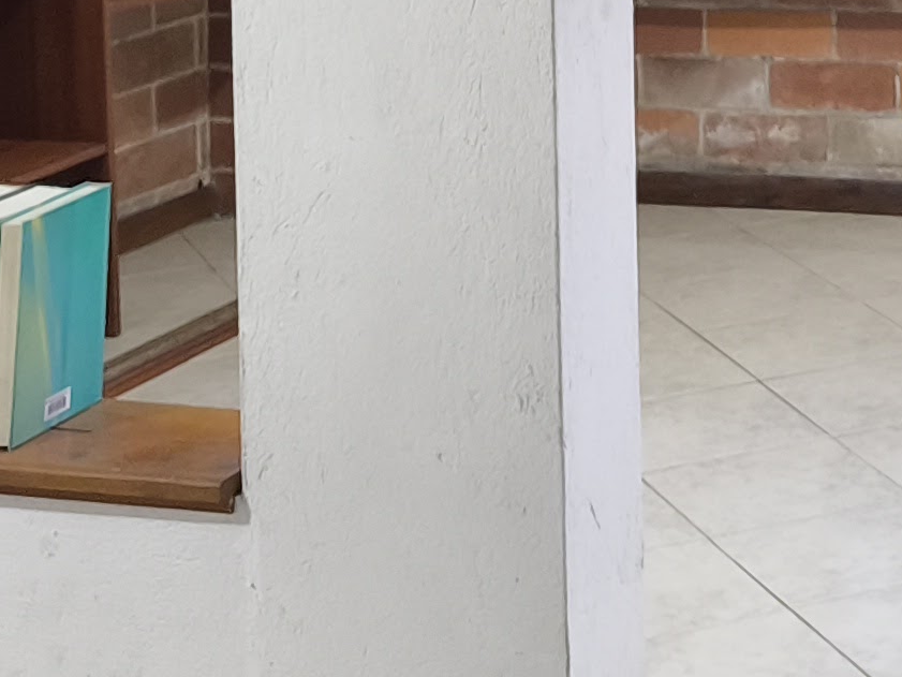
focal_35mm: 112
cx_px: 1184
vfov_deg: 12.0
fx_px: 2919
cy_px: -610
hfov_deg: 16.6
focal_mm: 6.57
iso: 640
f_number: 1.6
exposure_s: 1/40
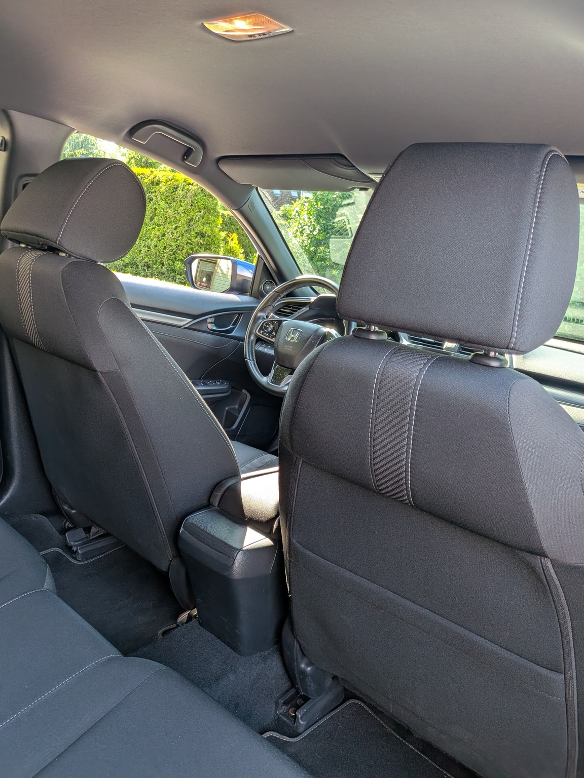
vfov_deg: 69.4
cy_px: 384
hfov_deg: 54.9
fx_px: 562
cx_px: 284
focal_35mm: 25
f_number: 1.7
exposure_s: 1/60
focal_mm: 4.53
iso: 27
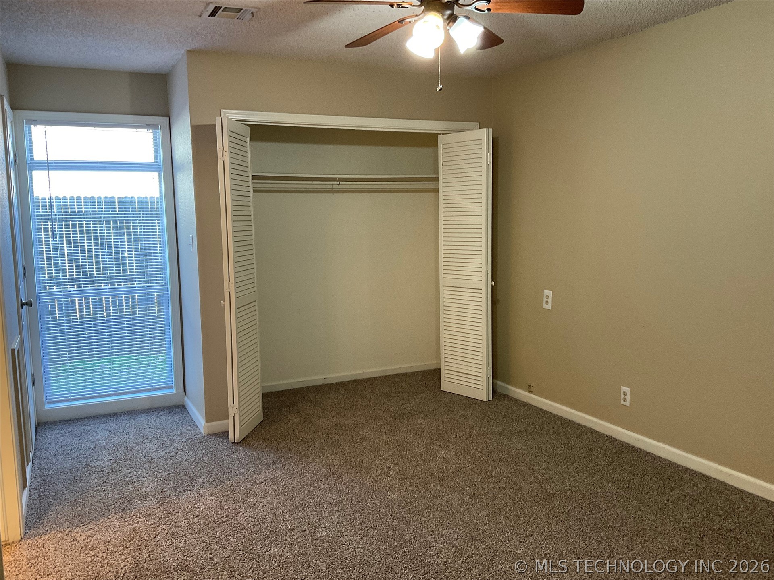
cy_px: 290
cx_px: 387
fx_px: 648
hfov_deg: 61.7
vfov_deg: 48.2
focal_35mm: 29
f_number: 1.8
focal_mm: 3
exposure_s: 1/60
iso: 100
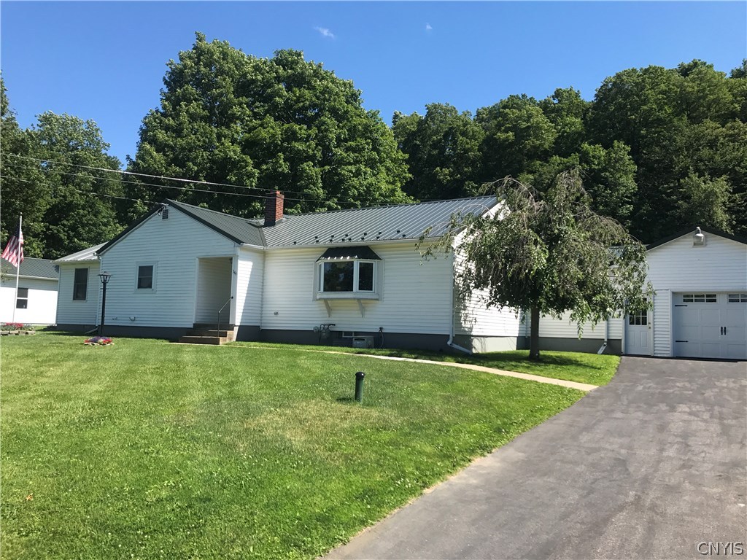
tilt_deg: +6.0
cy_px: 280
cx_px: 374
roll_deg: -1.3
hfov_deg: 63.4
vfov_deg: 49.7
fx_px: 604
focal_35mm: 28
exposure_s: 1/1368
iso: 20
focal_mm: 3.99
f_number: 1.8
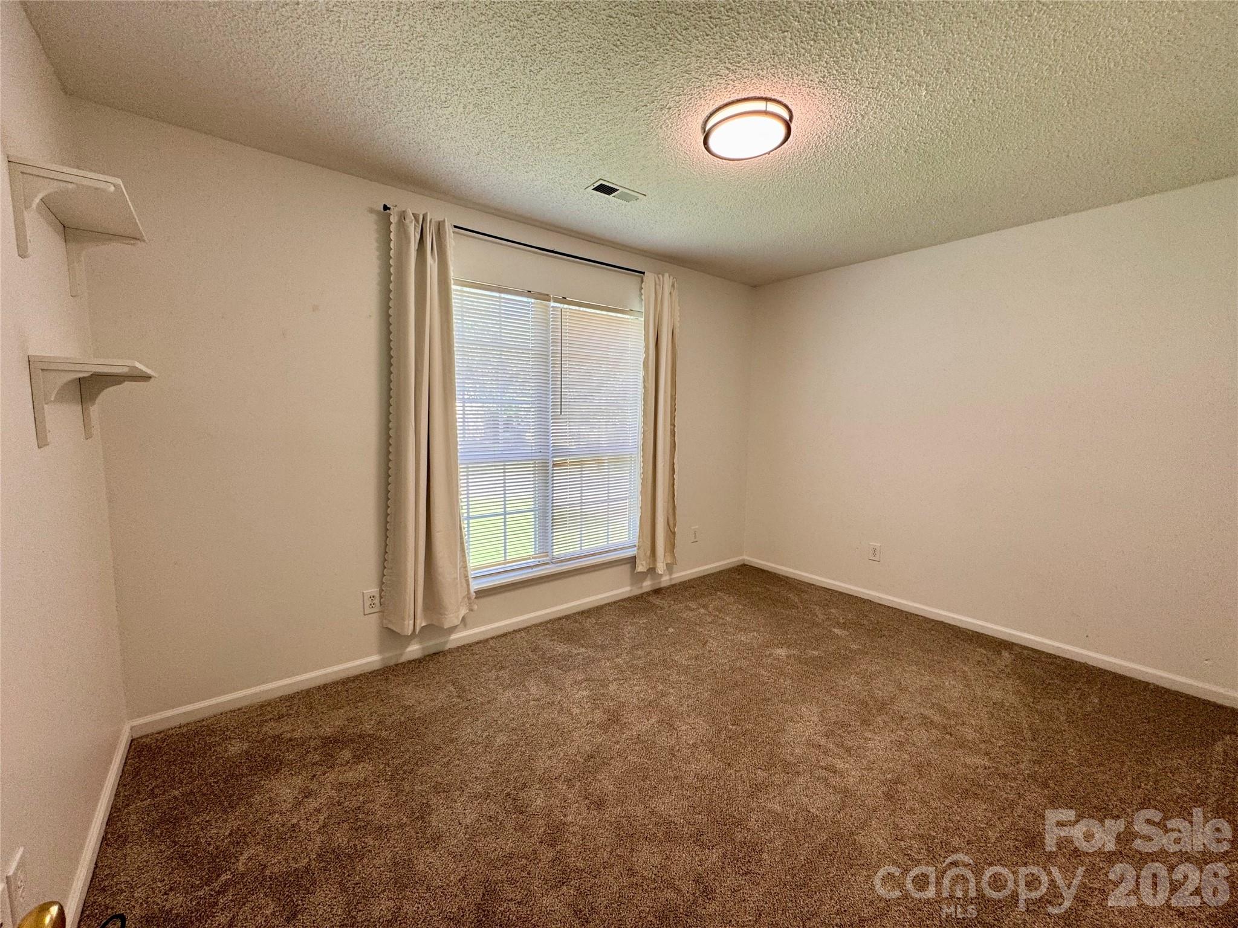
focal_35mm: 14
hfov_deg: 102.1
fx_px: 501
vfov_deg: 85.7
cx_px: 619
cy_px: 464
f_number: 2.2
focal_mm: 2.22
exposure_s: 1/120
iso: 80
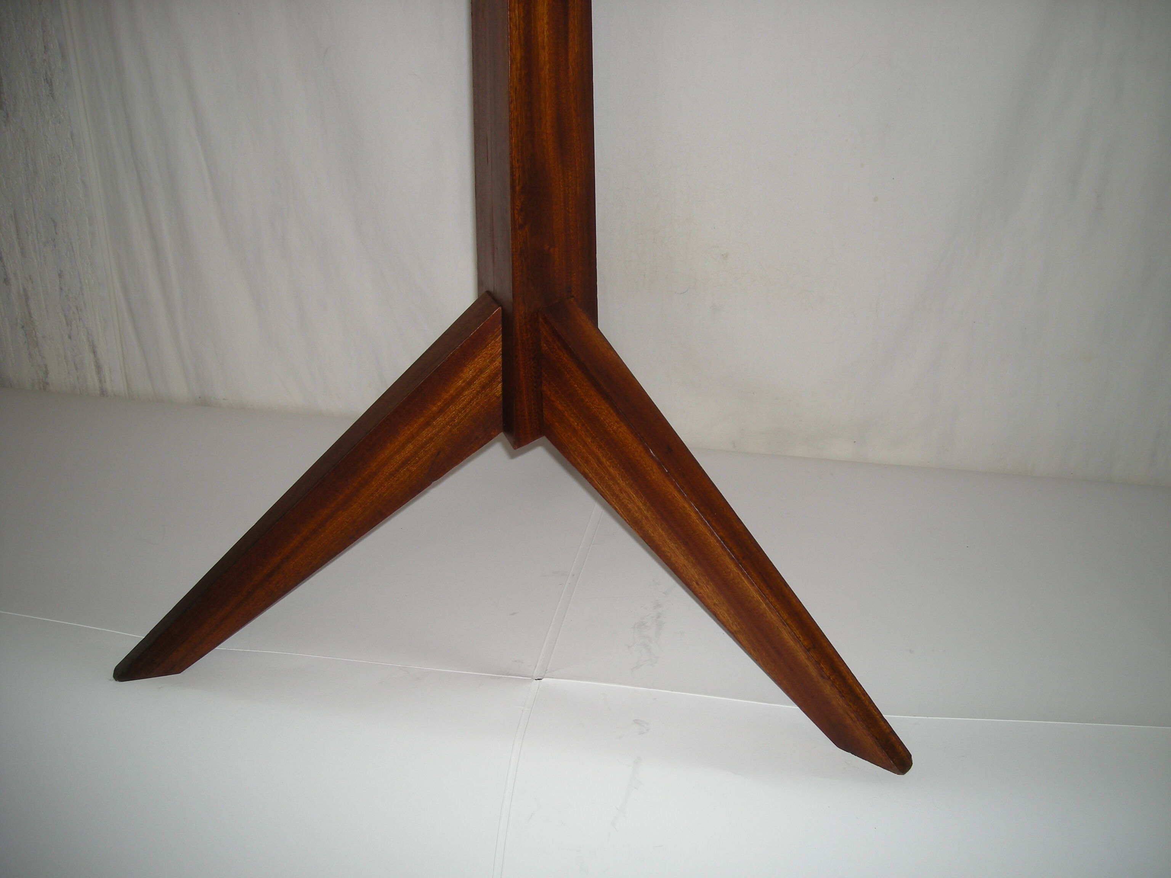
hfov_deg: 52.6
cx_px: 586
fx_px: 1184
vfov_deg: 40.7
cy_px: 439
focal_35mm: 35
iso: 50
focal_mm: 5.7
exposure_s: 1/54.6
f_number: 2.8
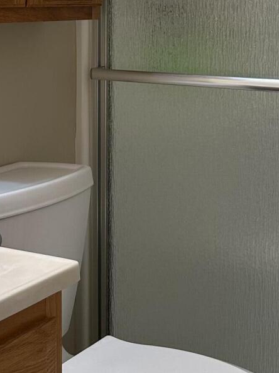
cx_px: 116
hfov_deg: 18.2
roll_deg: -0.7
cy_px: 12
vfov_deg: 23.3
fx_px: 871
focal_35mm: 81
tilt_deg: -1.4
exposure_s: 1/60
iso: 125
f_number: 1.78
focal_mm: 6.86
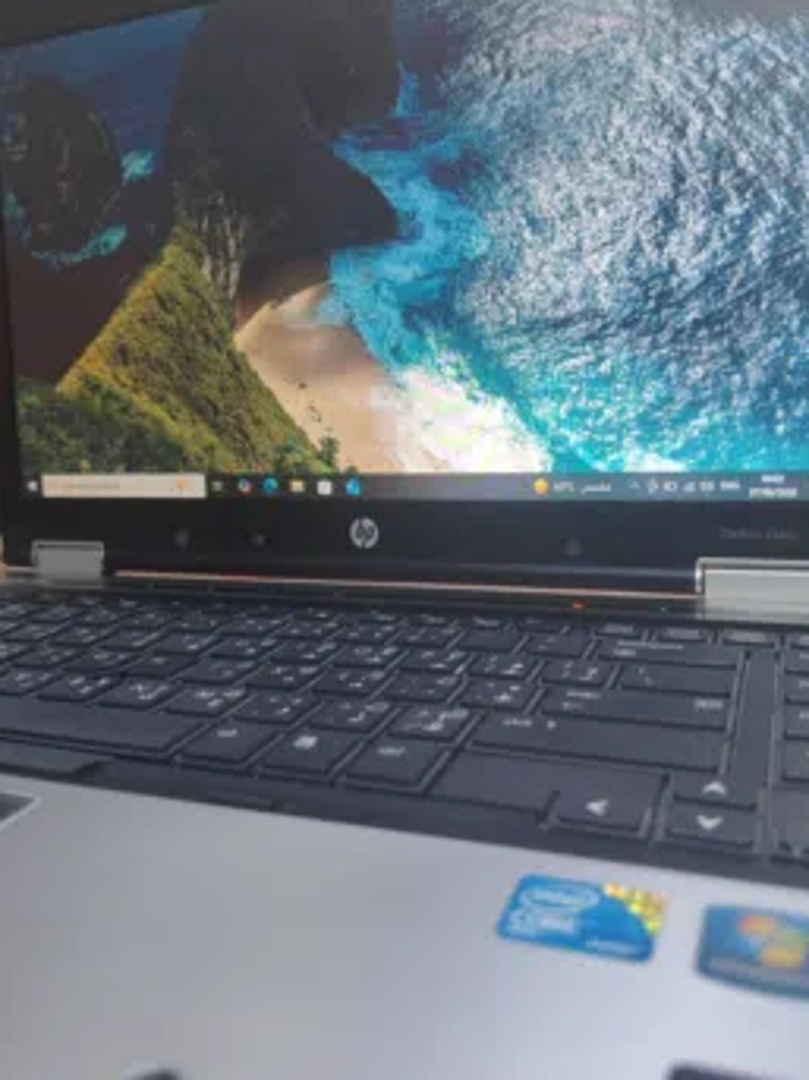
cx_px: 441
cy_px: 538
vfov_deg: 63.5
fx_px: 873
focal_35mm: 28
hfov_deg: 49.7
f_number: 1.75
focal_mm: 5.25
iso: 547
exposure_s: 1/33.3
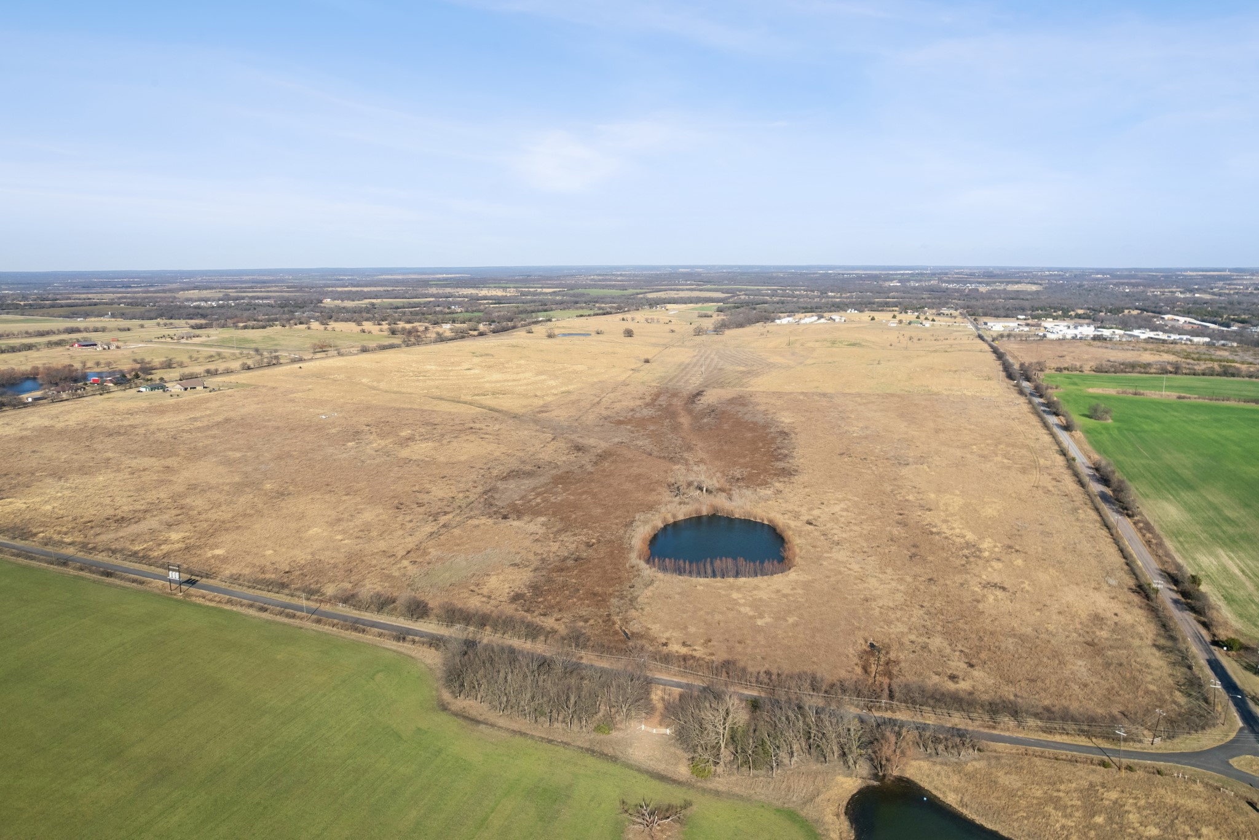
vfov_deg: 57.3
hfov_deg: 78.6
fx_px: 770
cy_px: 420
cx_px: 630
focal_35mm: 22
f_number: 2.8
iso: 100
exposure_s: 1/2000
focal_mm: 8.4
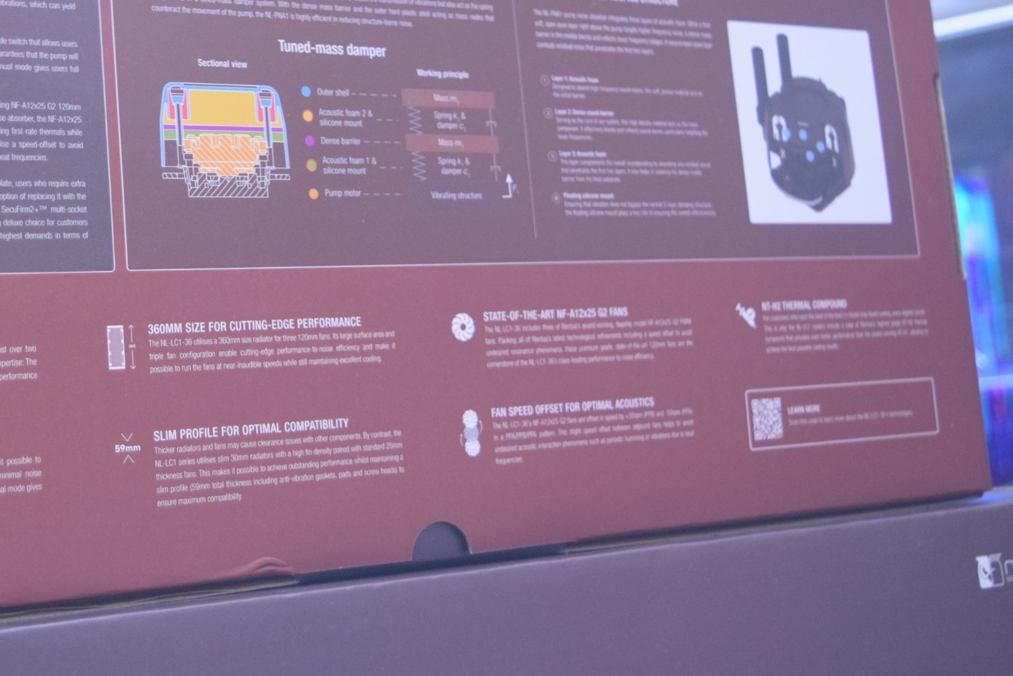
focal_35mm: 64
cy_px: 202
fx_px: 1801
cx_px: 184
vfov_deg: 21.1
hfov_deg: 30.5
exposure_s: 1/8
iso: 1600
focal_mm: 26
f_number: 4
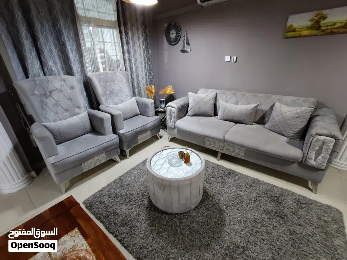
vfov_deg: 78.1
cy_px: 130
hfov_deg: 94.5
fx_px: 160
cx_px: 174
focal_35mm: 16
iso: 600
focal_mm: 1.67
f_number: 2.2
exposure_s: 1/25
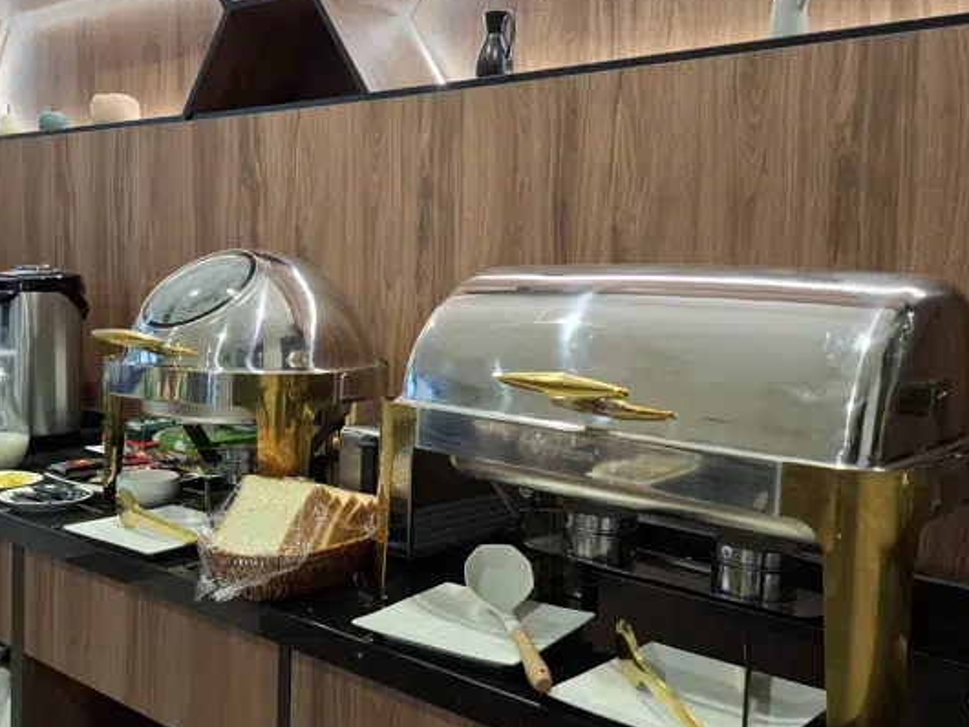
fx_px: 1036
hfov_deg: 49.8
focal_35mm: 37
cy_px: 338
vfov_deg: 38.7
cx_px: 392
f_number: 1.8
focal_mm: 5.54
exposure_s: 1/100
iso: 125
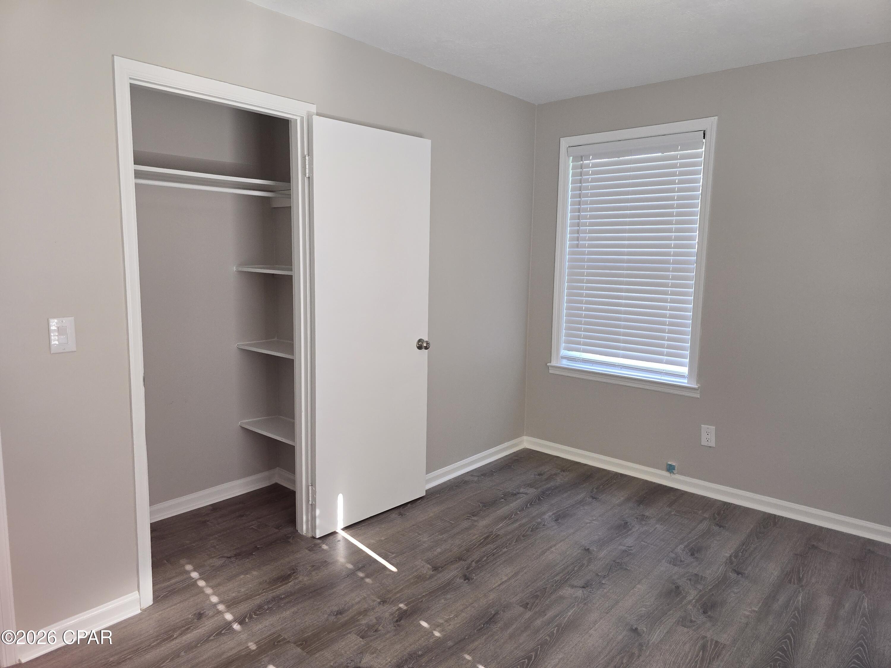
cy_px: 334
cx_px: 446
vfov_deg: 58.9
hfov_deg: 73.9
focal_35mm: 23
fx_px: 592
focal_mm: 6.3
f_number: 1.7
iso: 100
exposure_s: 1/60
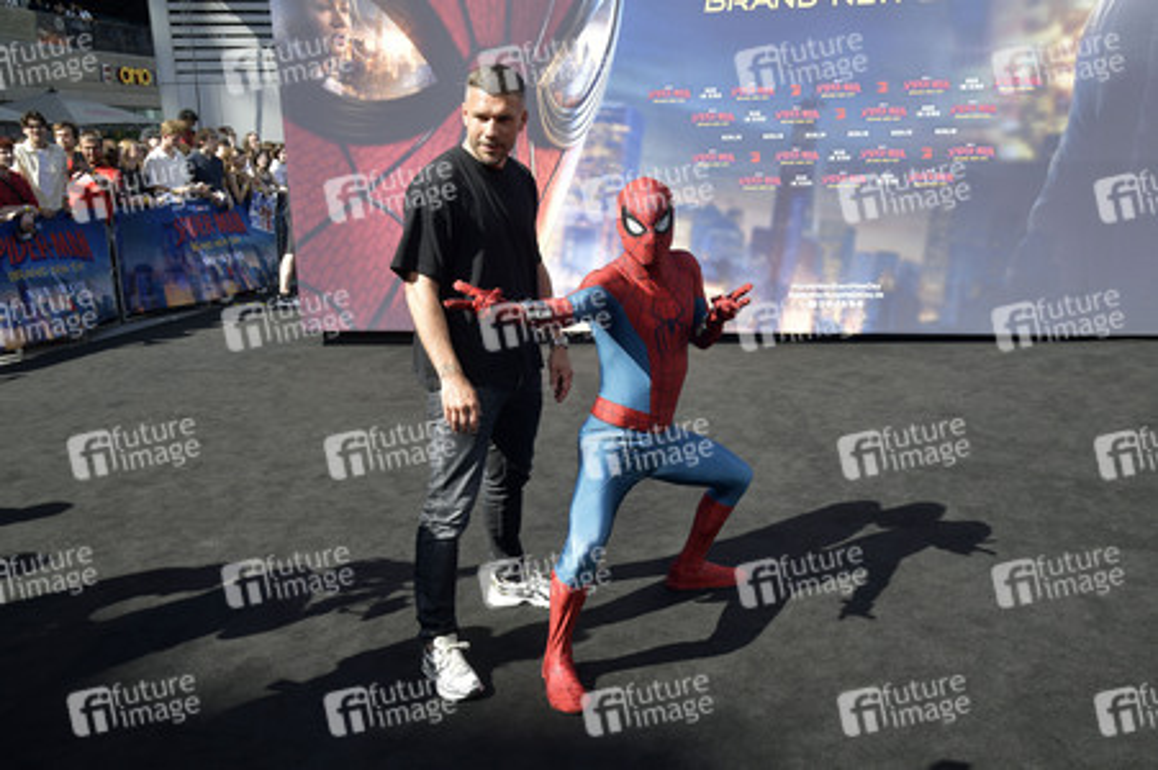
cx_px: 579
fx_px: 996
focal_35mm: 31
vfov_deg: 42.3
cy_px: 385
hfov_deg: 60.3
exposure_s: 1/200
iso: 100
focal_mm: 31
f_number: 7.1
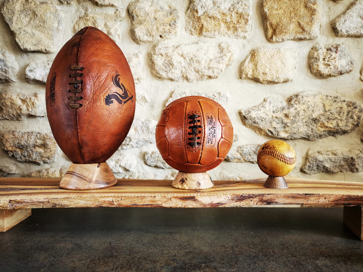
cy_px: 136
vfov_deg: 51.4
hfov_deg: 65.3
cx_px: 182
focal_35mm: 27
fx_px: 283
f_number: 1.8
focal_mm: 5.58
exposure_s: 1/50
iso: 160
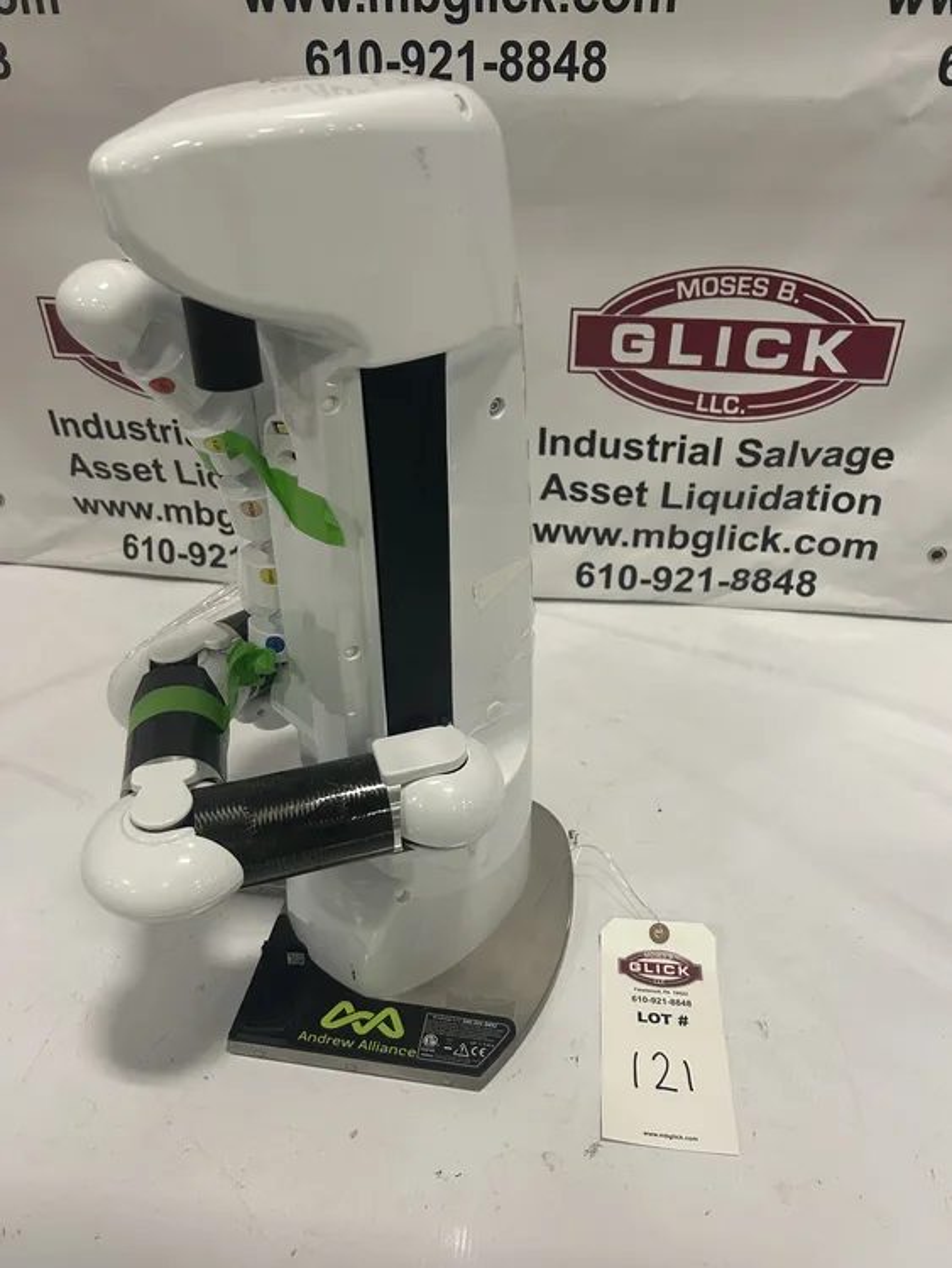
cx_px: 476
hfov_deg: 53.1
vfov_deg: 67.3
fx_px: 953
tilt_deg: -34.7
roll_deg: -1.6
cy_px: 634
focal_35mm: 26
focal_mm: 5.7
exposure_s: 1/60
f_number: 1.5
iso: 125
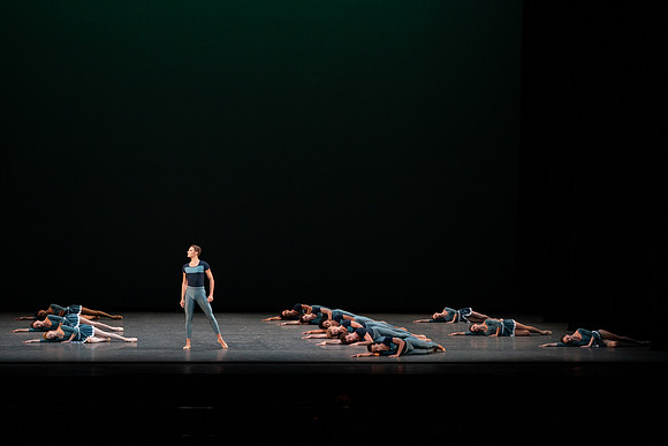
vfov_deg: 13.7
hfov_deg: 20.4
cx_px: 334
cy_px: 223
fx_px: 1856
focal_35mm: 100
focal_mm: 100
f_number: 8
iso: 5000
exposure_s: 1/400
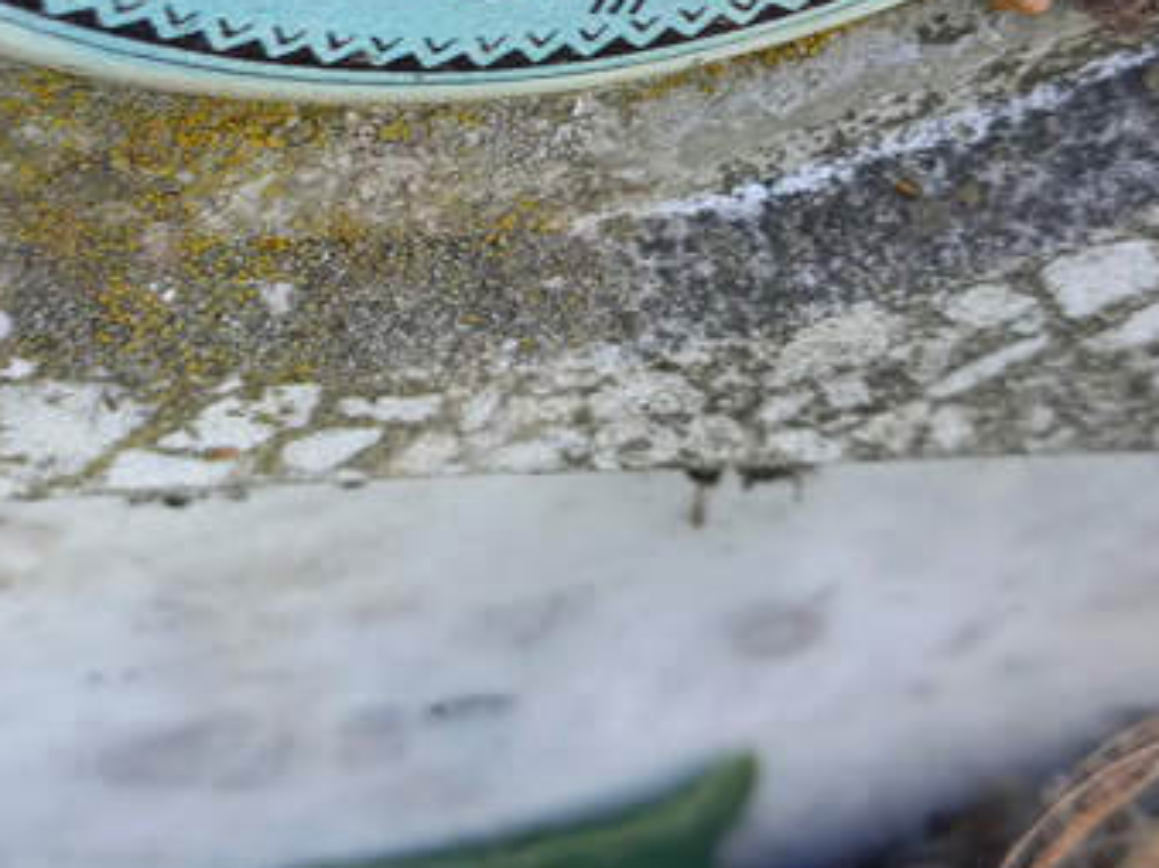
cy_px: 215
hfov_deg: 32.7
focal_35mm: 59
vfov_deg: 24.5
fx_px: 1975
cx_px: 513
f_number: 1.69
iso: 110
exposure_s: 1/110
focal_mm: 4.76
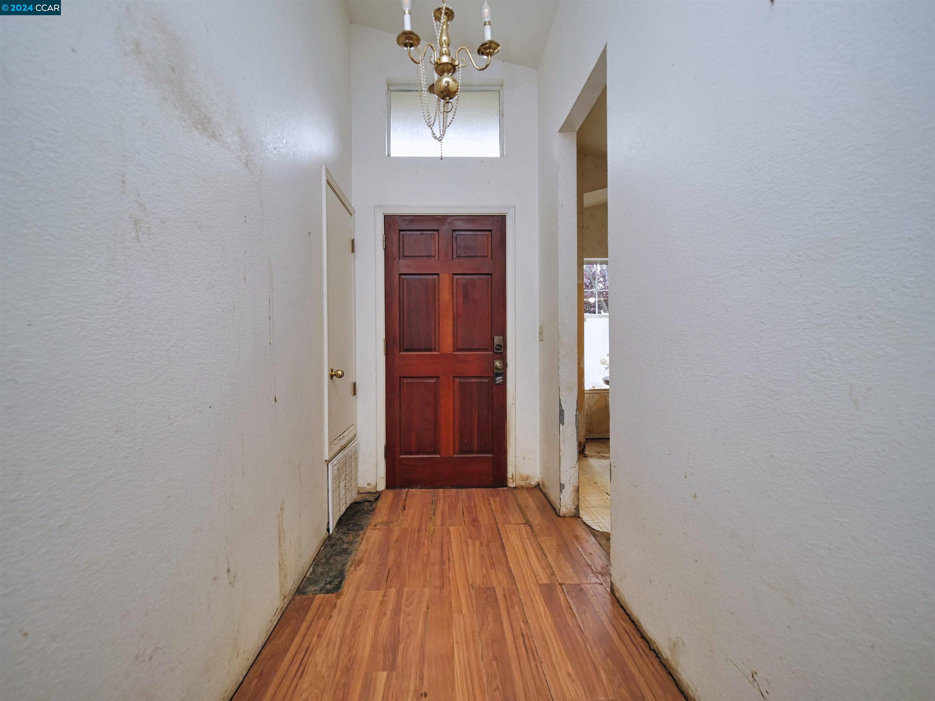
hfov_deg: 102.1
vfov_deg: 85.7
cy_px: 350
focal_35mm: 14
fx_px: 378
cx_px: 468
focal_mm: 7
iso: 800
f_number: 2.8
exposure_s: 1/160
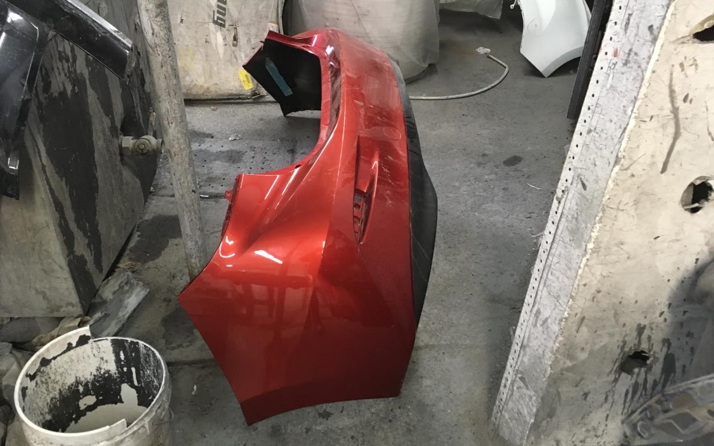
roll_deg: -1.8
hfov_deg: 61.2
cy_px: 205
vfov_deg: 40.6
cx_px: 354
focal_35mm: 31
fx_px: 603
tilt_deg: -33.2
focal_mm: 4.15
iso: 160
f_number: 2.2
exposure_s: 1/30
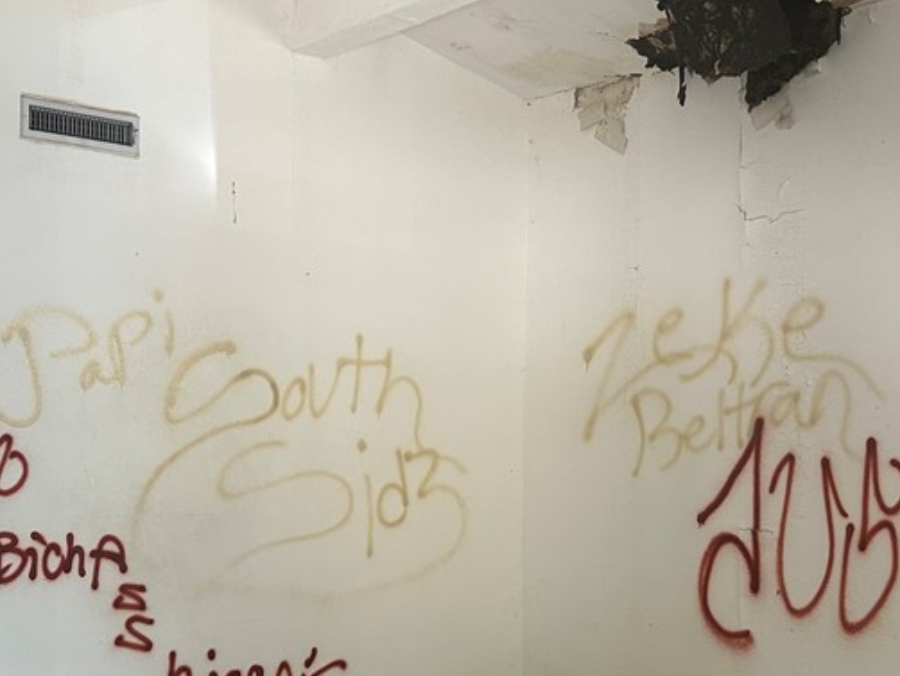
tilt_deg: +0.6
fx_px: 1379
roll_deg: -0.6
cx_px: 434
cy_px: 432
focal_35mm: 53
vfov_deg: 27.4
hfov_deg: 36.2
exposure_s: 1/60
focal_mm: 5.7
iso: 125
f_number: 1.5
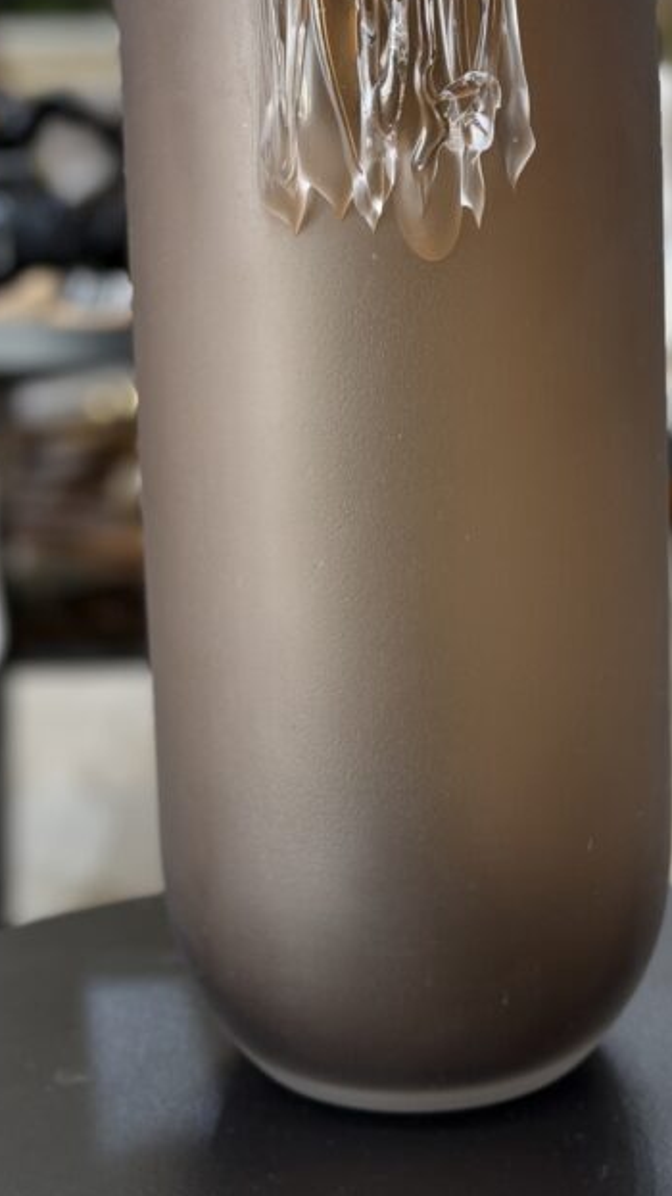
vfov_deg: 24.3
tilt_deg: -6.2
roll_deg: +1.0
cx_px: 403
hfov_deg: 14.0
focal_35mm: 86
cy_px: 219
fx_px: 2727
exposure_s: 1/60
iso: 160
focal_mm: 6.76
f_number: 1.78
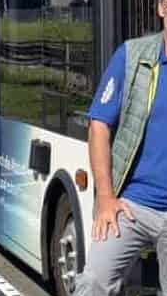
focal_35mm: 140
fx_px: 1100
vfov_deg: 15.2
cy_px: 56
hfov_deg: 8.0
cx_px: 408
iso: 72
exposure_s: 1/3690
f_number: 1.57
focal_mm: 6.54
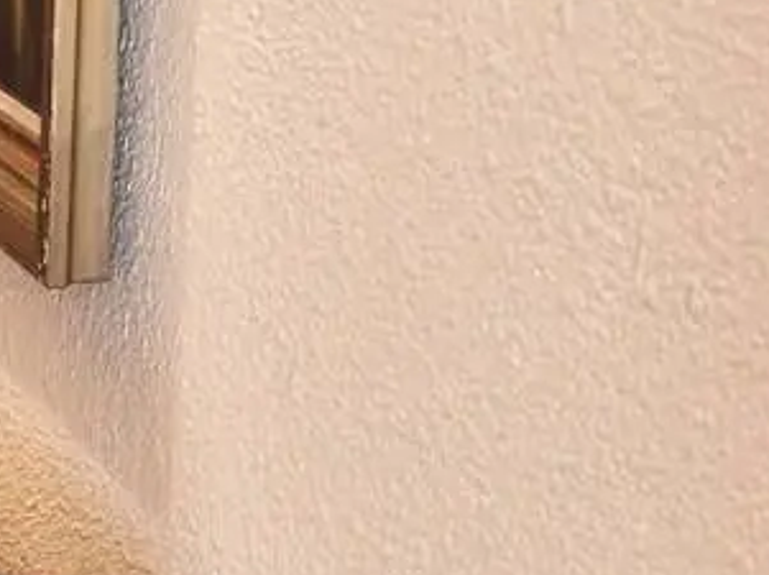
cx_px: -460
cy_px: -250
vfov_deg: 9.4
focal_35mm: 153
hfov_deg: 12.2
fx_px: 3395
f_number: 1.65
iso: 1250
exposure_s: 1/33.3
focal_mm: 6.18
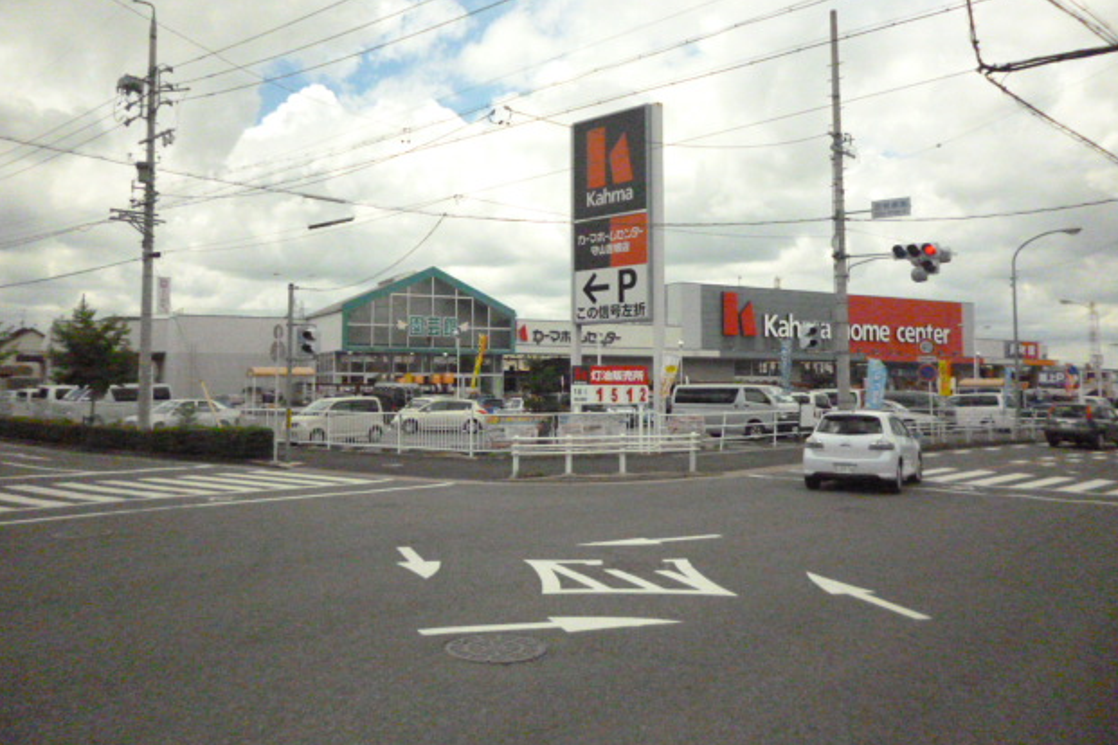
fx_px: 932
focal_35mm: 30
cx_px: 562
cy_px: 322
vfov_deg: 43.5
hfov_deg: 61.9
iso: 1600
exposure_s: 1/1600
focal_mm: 5
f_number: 9
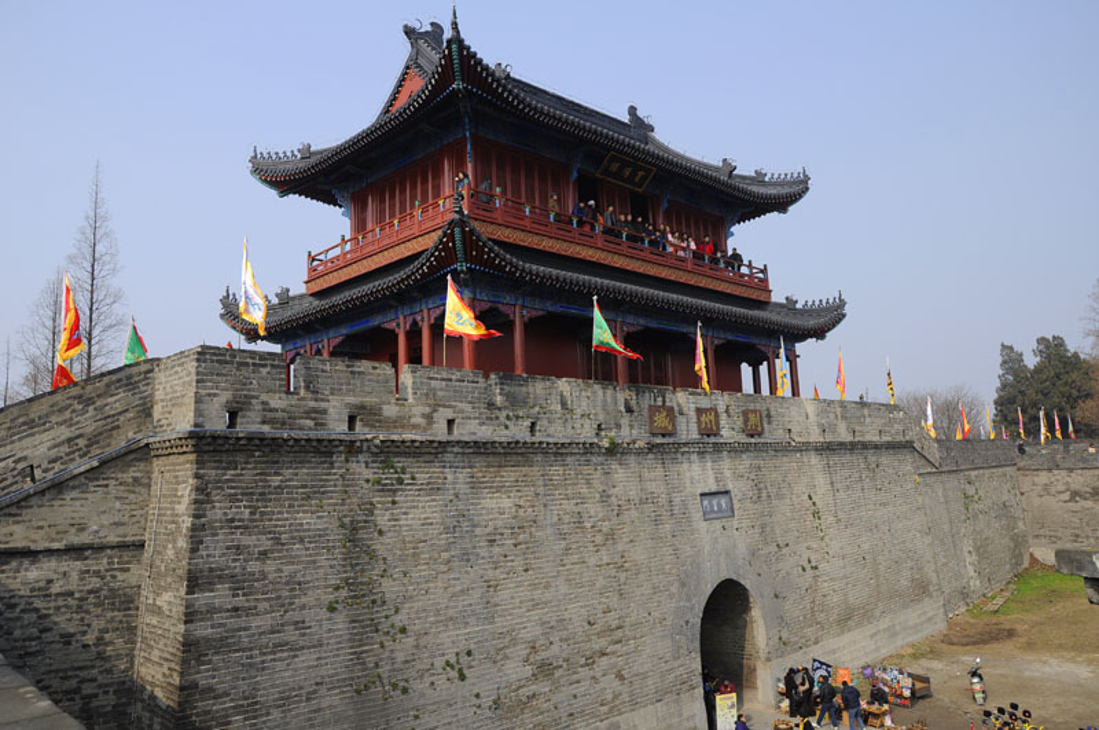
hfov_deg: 67.5
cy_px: 365
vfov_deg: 47.8
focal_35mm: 27
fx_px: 823
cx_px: 550
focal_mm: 18
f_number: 8
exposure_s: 1/320
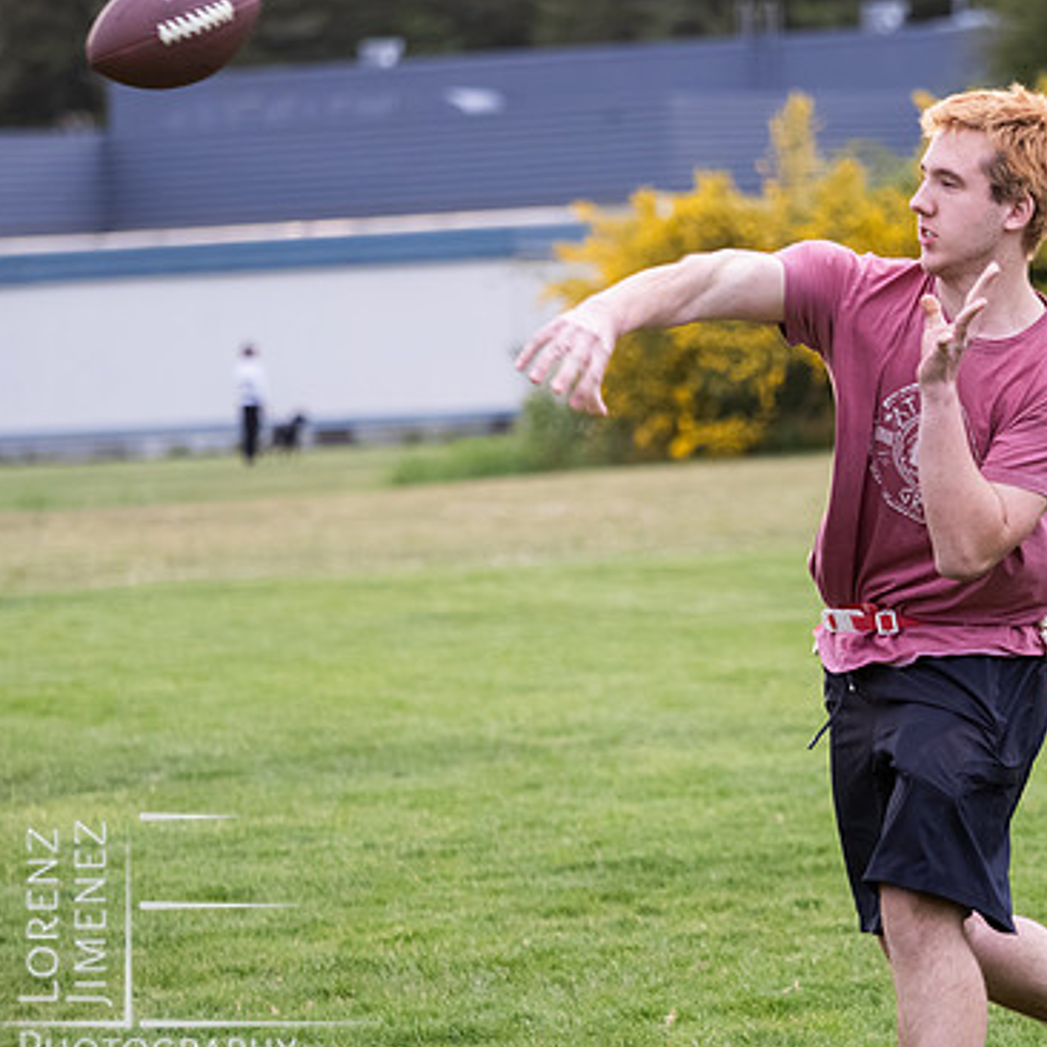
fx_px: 9581
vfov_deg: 6.3
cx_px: 810
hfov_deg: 6.2
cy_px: 502
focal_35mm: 280
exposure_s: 1/1250
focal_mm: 100
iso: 1600
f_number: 2.8
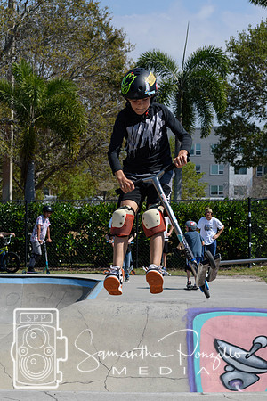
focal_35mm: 112
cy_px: 200
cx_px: 134
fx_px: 1251
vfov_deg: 18.2
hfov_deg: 12.2
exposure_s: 1/1000
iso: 200
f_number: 8
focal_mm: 75
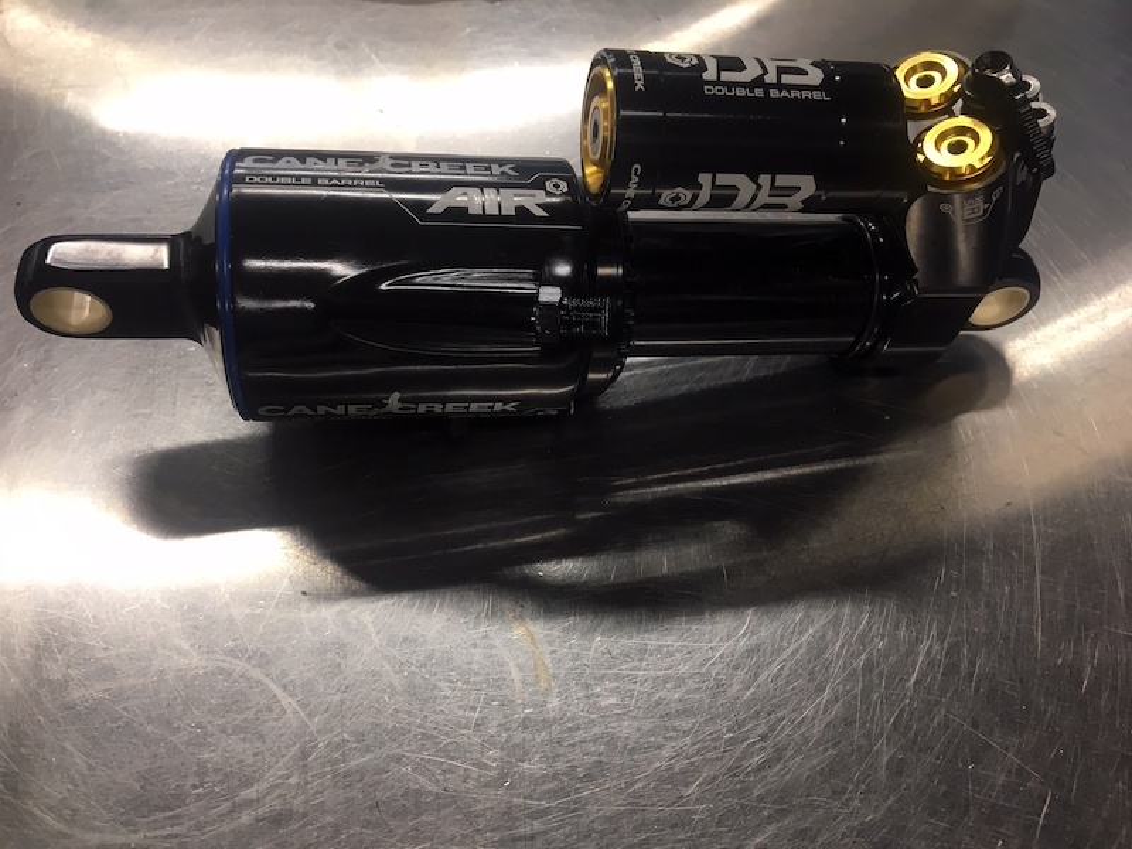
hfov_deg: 61.7
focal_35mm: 29
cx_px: 566
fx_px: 948
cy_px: 424
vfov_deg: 48.2
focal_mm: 4.15
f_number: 2.2
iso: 50
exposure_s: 1/30
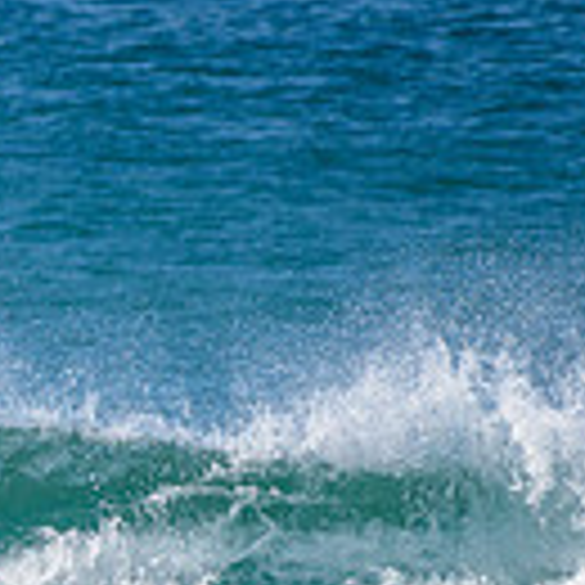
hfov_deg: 0.9
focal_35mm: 1890
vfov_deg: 0.9
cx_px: -526
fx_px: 36136
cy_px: 740
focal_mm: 500
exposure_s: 1/2000
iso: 200
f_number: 5.6
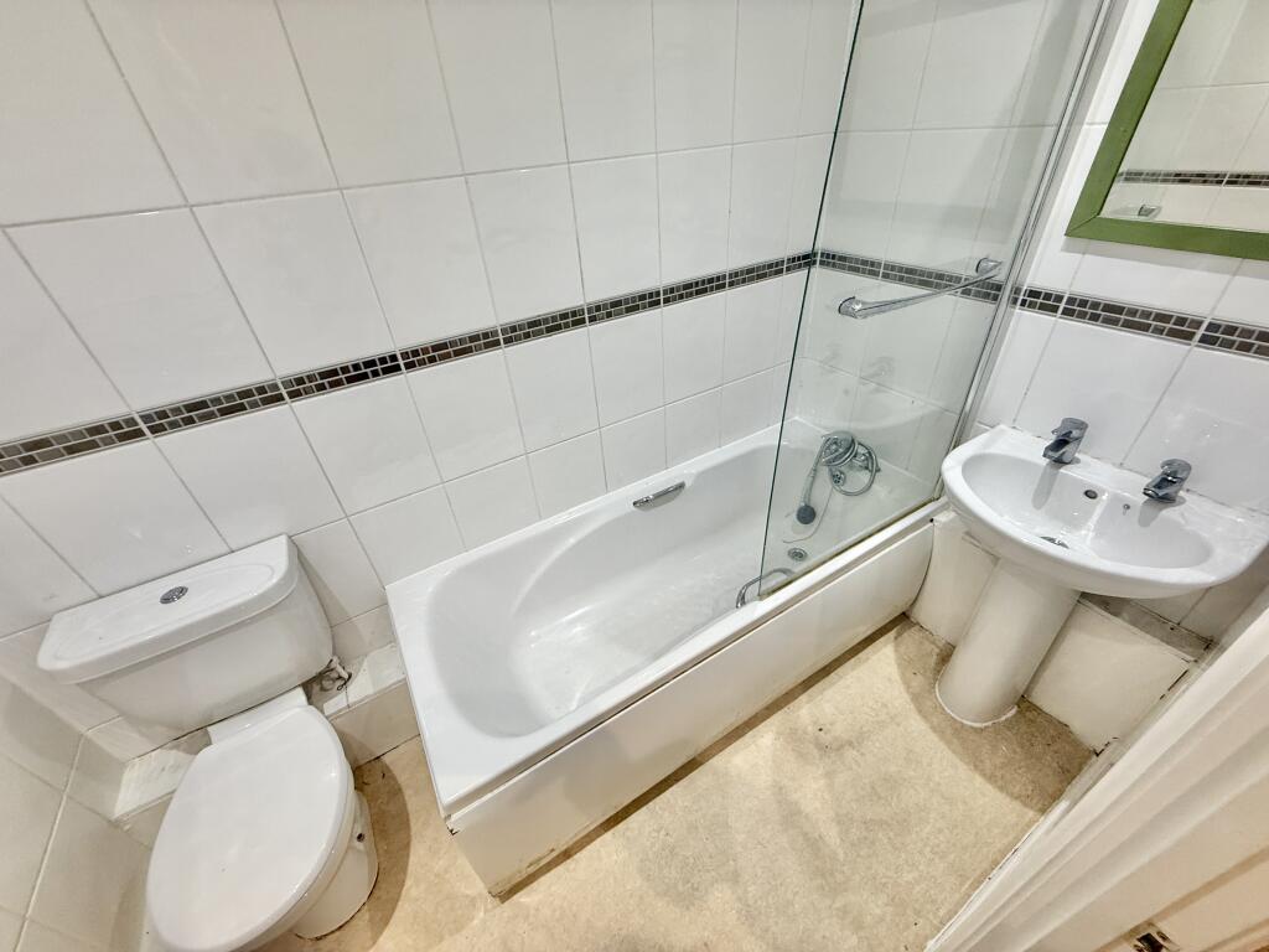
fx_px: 513
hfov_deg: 102.1
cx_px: 634
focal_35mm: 14
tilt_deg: -34.6
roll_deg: +4.2
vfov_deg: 85.7
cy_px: 476
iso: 125
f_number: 2.2
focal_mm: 2.22
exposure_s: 1/100
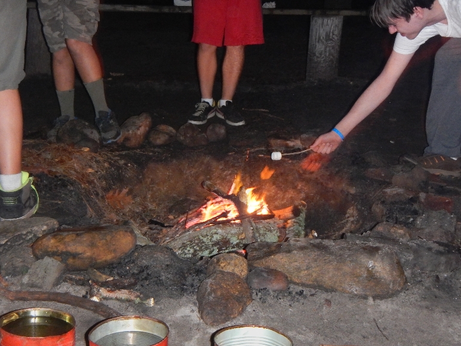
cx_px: 236
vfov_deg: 25.7
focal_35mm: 57
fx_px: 759
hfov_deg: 33.8
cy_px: 175
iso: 1250
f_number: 4.1
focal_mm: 9.9
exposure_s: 1/30
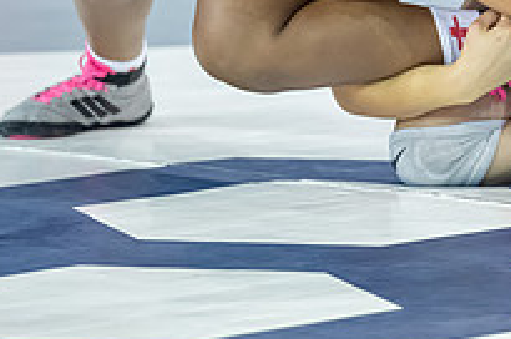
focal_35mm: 553
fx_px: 7837
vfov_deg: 2.5
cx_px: 474
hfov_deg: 3.7
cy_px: -121
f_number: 2.8
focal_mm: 195
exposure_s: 1/800
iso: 4500
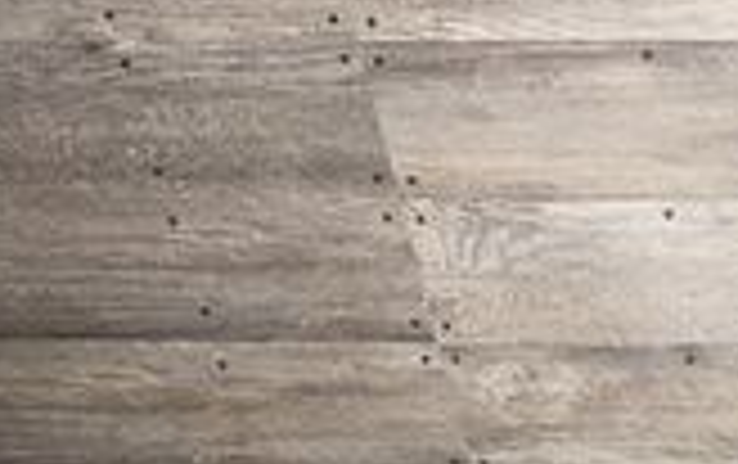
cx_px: 1382
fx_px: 1994
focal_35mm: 99
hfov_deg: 16.8
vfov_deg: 11.7
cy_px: 978
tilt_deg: -34.5
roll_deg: +0.5
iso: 50
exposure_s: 1/27
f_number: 1.78
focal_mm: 6.76
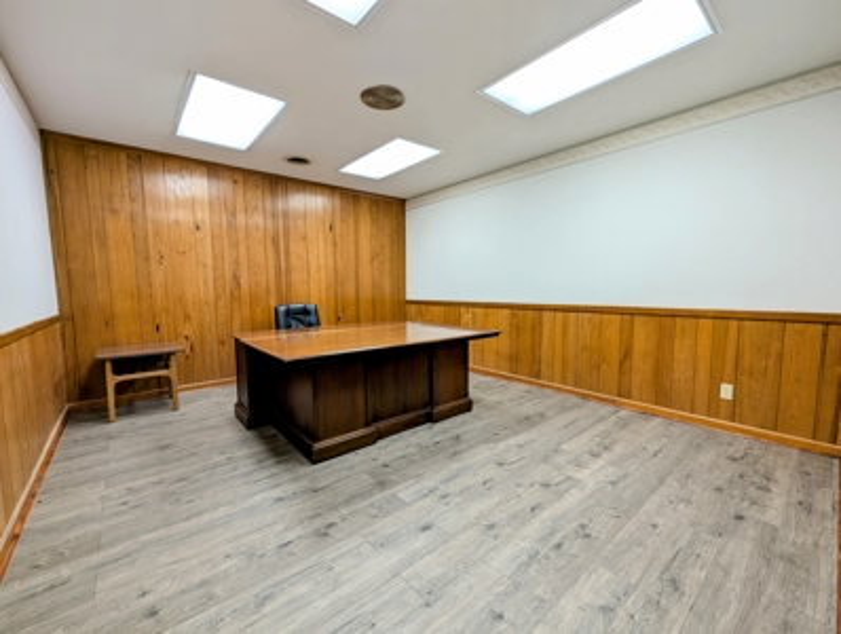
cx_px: 420
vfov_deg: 90.1
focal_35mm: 13
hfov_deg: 106.1
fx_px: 316
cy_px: 317
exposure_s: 1/60
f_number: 2.2
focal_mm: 1.95
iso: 45
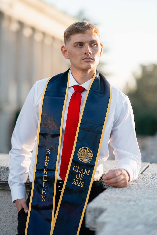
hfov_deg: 16.1
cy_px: 118
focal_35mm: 85
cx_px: 78
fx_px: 556
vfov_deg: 23.9
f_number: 2
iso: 100
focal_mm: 85
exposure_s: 1/2000
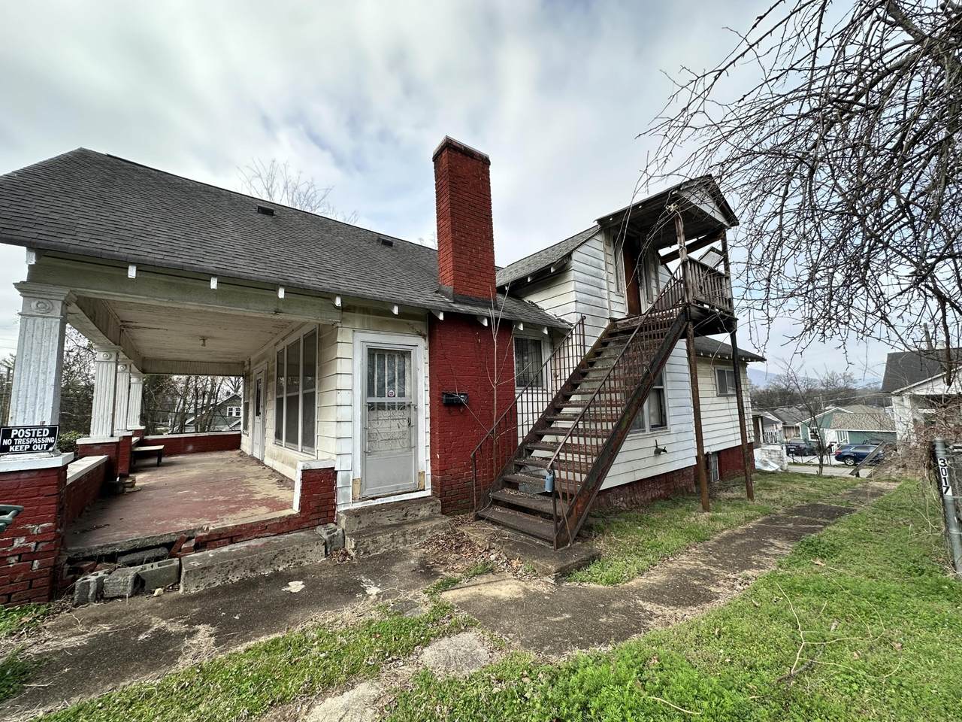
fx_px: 389
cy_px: 361
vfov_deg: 85.7
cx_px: 481
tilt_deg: +7.0
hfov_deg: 102.1
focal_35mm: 14
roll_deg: +1.6
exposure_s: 1/435
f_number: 2.2
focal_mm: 2.22
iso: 40
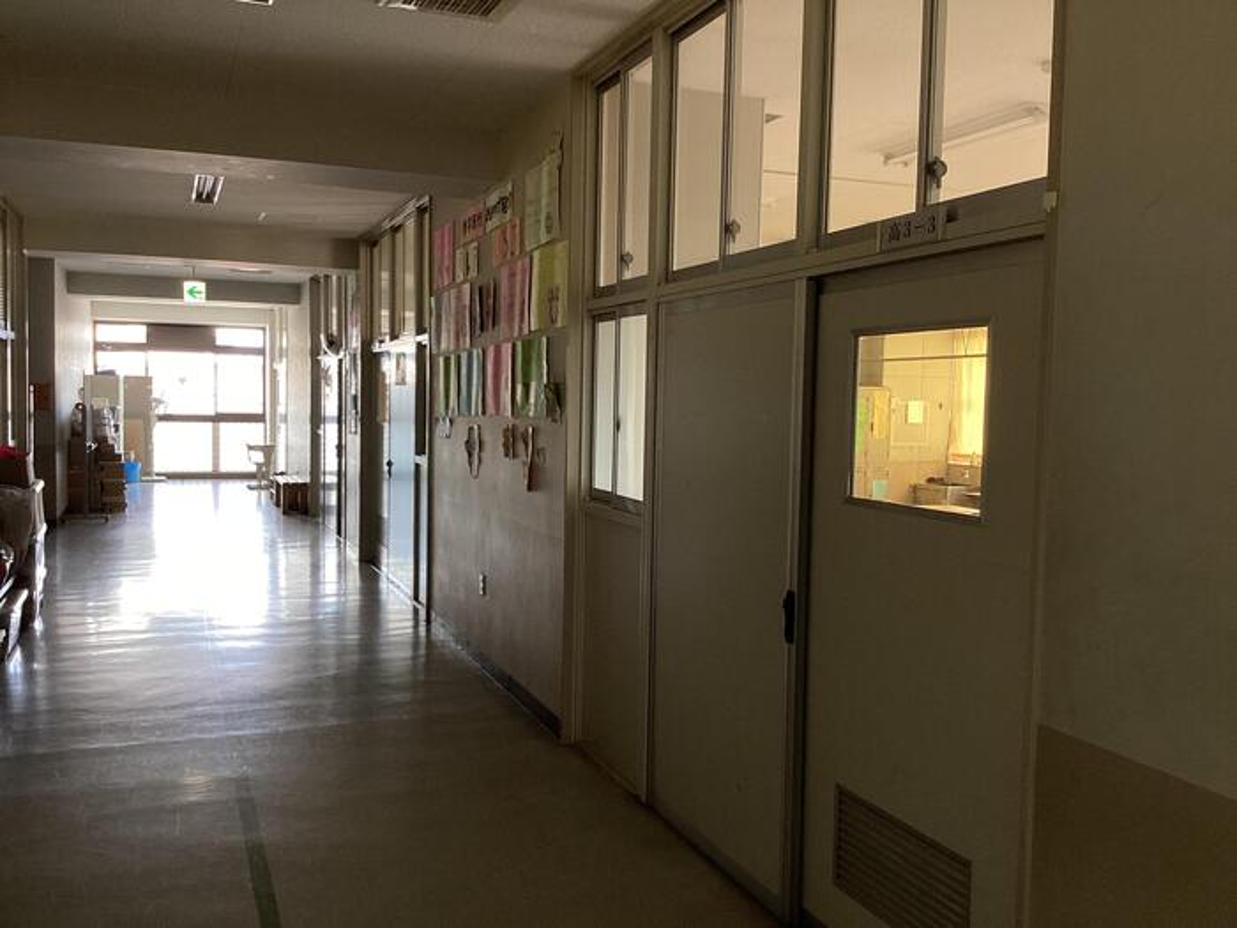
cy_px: 464
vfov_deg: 45.4
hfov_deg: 58.4
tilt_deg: -3.6
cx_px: 618
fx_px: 1108
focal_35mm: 31
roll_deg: +0.3
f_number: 2.4
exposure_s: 1/50
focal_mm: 3.3
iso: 50
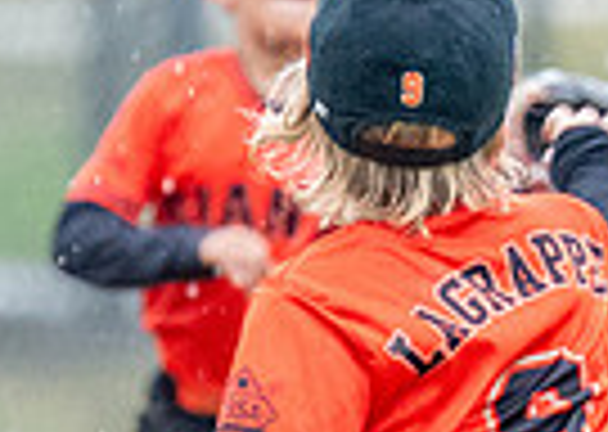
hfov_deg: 1.3
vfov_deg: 0.9
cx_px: 493
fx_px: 27759
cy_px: 683
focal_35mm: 1610
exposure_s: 1/1000
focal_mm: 200
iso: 1600
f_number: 2.8
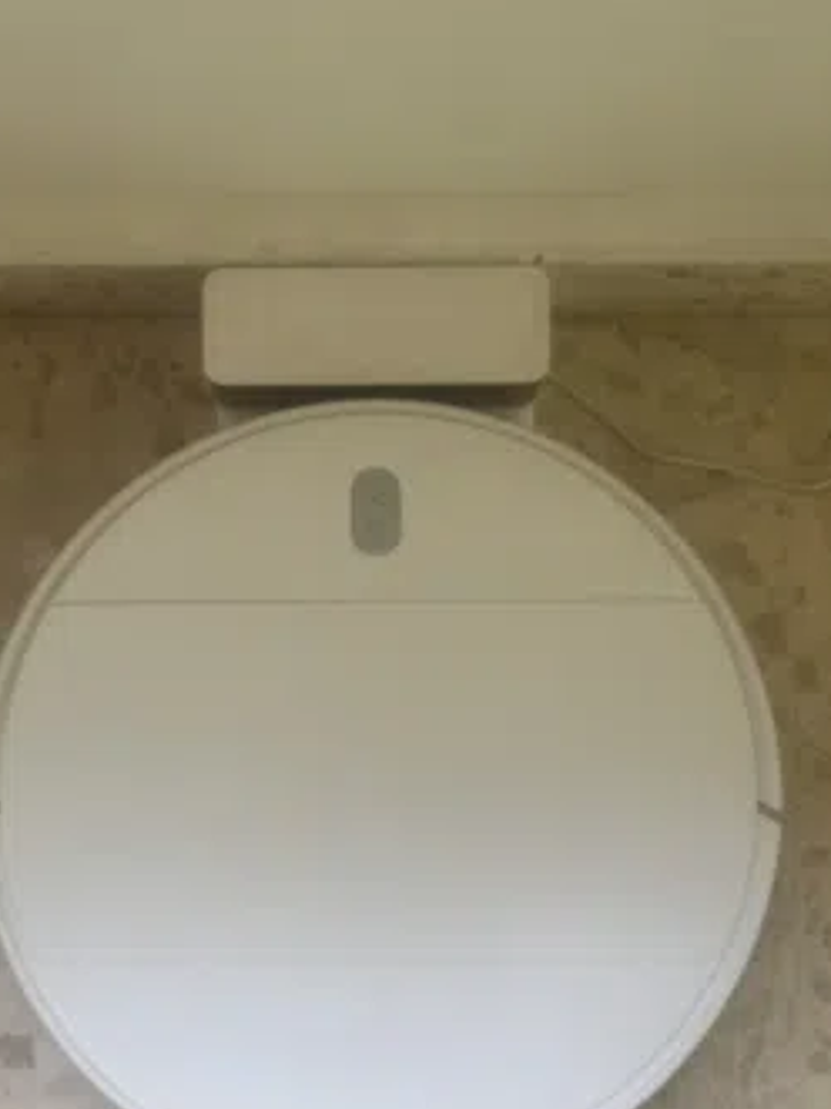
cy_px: 627
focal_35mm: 58
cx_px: 365
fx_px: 1858
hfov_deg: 25.2
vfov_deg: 33.2
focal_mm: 6.86
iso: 160
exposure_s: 1/60
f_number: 1.78
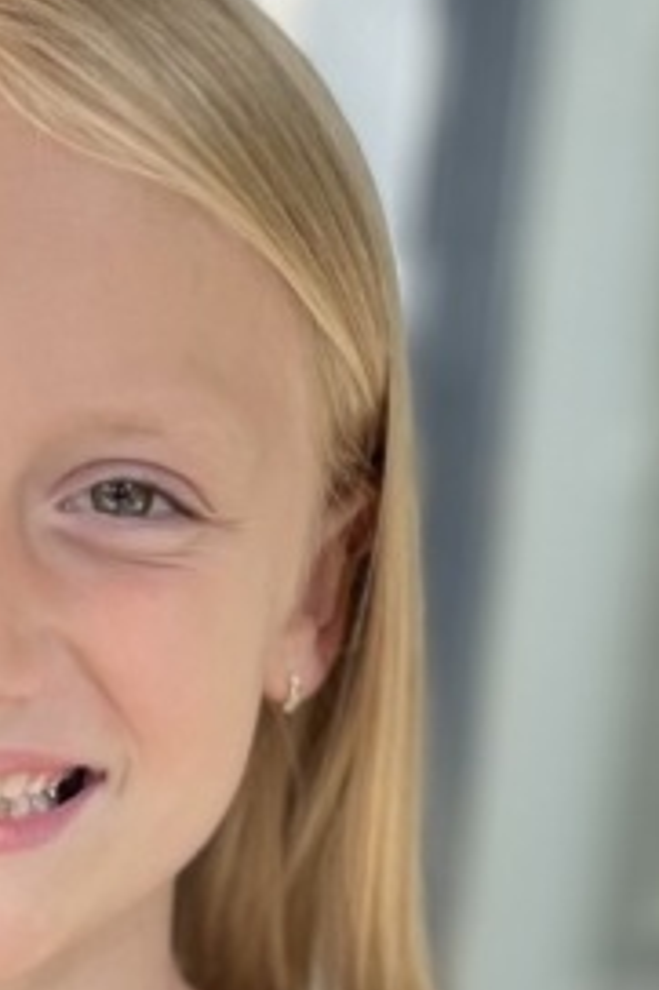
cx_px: 51
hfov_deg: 12.8
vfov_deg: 17.0
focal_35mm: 106
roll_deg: -2.4
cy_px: 1592
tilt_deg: -19.7
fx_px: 2914
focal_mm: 4.2
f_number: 1.6
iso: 50
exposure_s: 1/339
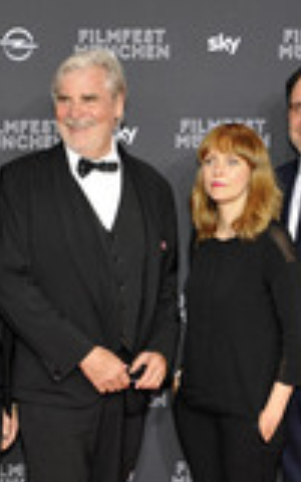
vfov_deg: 24.6
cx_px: 72
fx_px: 1089
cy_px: 377
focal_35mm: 83
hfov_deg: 15.7
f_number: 8
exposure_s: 1/250
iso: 1600
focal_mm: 29
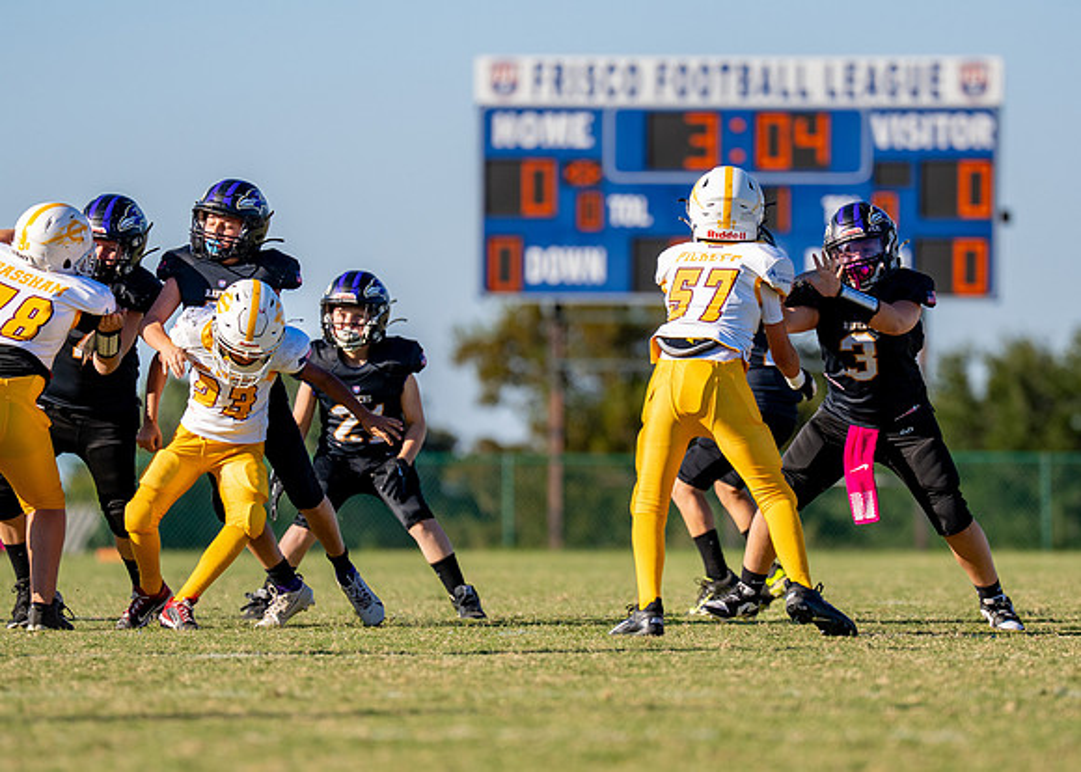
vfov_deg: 4.2
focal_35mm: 344
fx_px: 10559
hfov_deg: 5.9
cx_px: 706
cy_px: 376
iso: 160
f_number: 2.8
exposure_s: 1/3200
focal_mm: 200
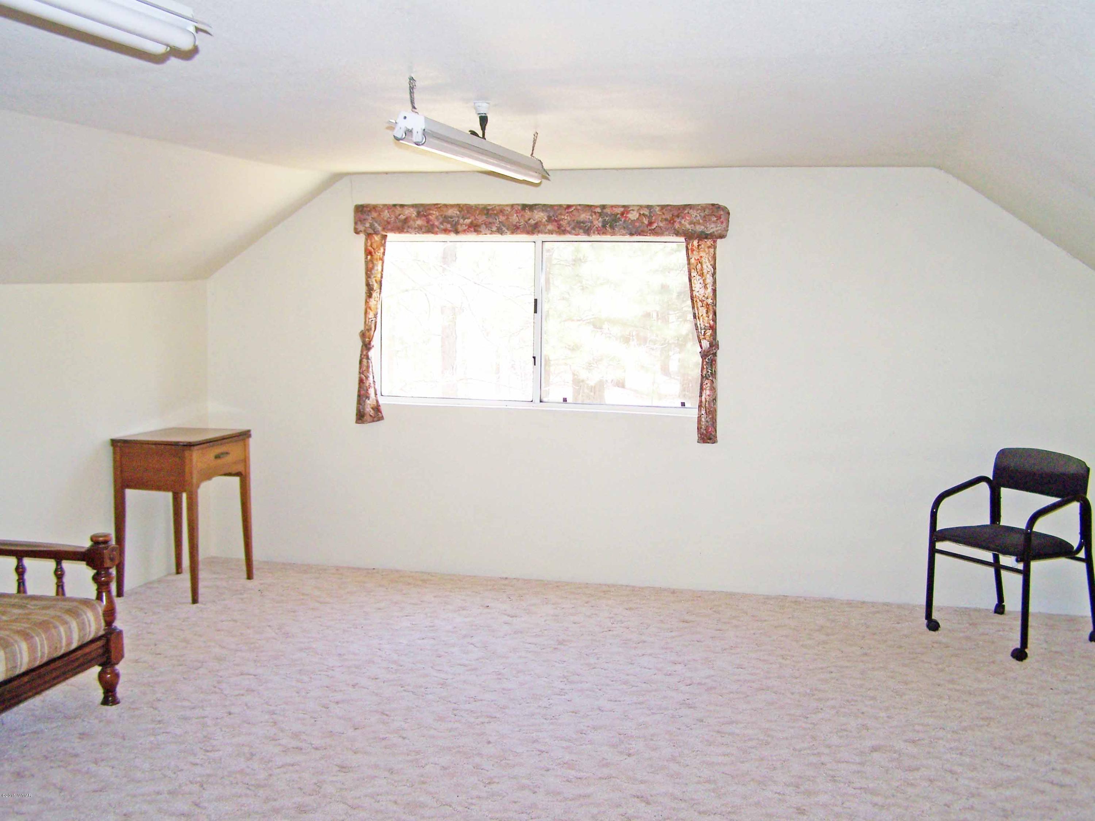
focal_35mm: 38
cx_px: 548
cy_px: 410
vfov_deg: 37.7
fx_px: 1202
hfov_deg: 49.0
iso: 80
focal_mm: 6.3
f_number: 2.8
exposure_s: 1/60
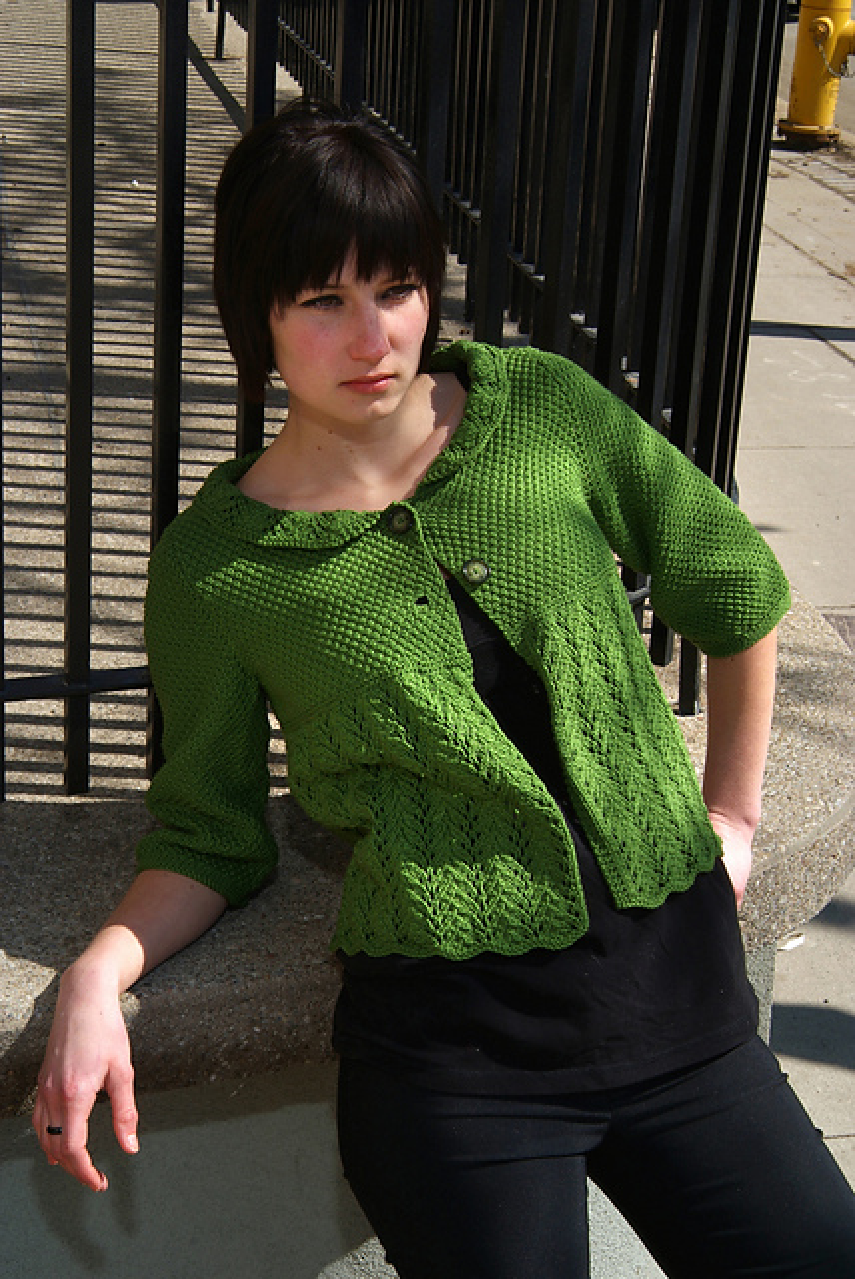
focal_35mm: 68
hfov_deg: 20.1
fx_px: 2417
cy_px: 640
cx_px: 428
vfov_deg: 29.6
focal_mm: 45
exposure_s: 1/60
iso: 100
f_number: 16
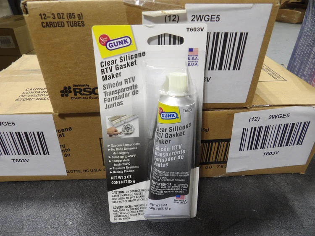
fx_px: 218
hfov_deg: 71.6
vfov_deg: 56.8
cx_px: 158
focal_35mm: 24
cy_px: 118
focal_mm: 4.3
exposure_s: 1/33
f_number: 3.2
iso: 148
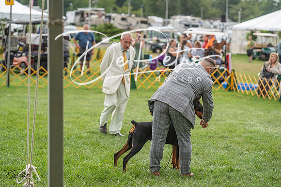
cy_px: 94
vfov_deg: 13.3
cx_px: 140
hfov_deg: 19.8
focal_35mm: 103
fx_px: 804
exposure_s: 1/800
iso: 1000
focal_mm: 103
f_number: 3.5
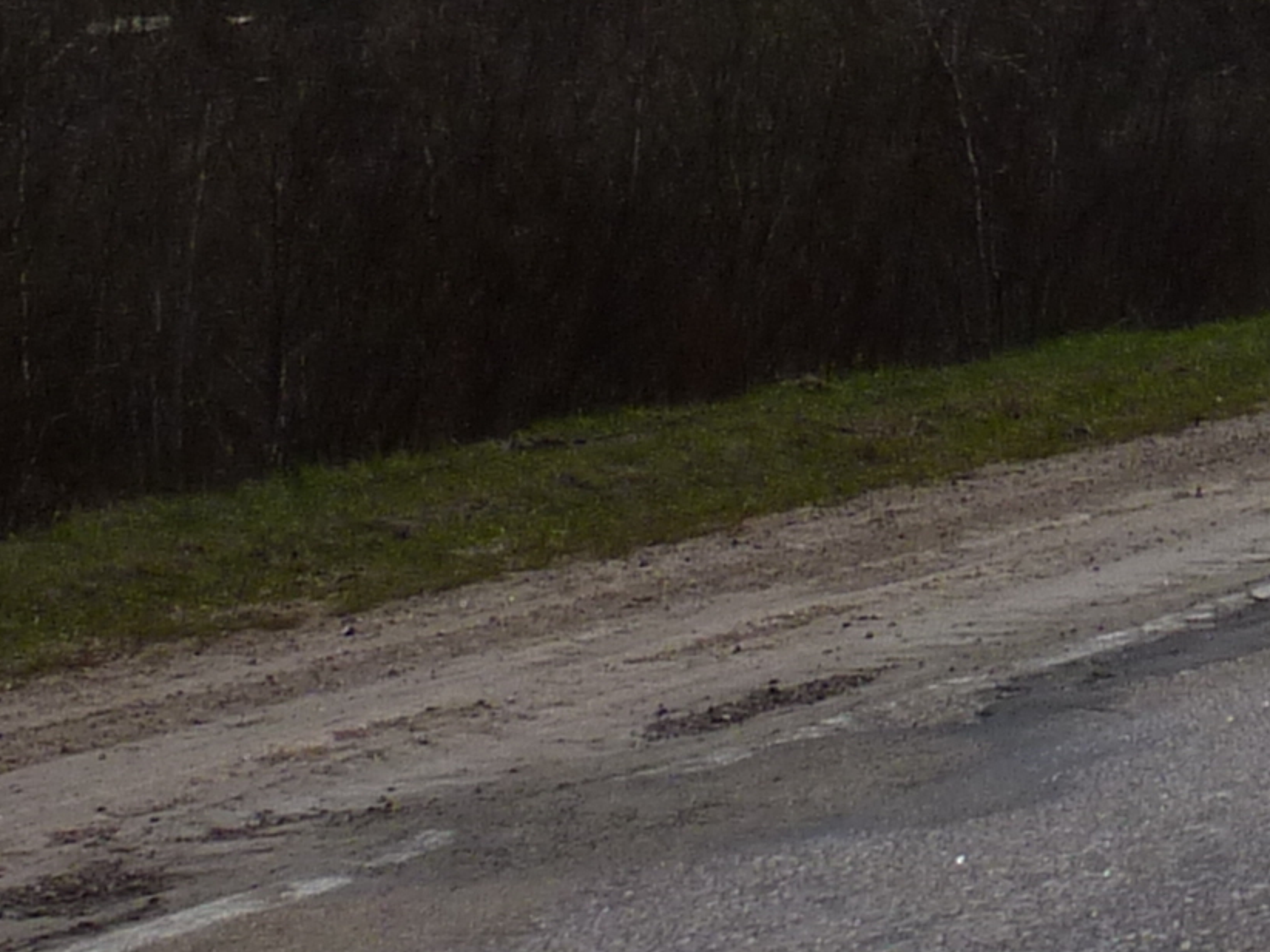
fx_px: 6016
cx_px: 2633
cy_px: -589
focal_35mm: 164
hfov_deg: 10.9
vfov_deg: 8.8
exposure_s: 1/800
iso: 80
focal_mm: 6.1
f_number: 5.6
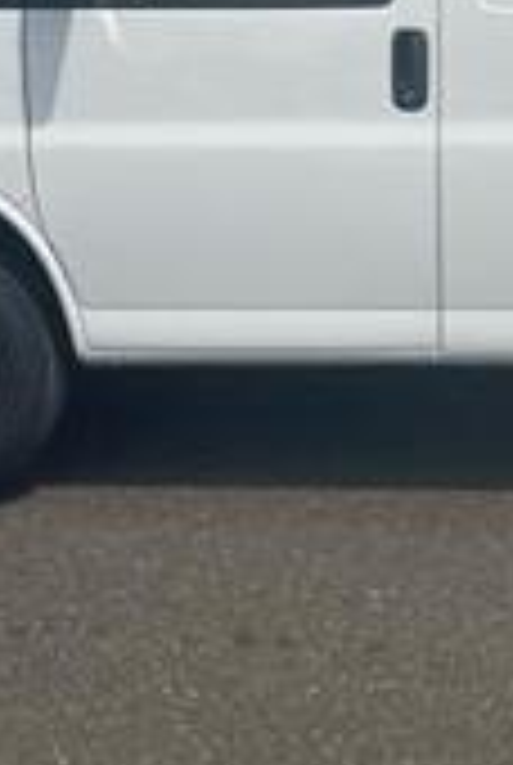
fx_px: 1703
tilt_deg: -7.7
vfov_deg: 25.0
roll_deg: -2.2
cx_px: 612
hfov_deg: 16.4
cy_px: 176
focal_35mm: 80
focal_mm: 4.2
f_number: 1.6
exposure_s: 1/5814
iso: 32
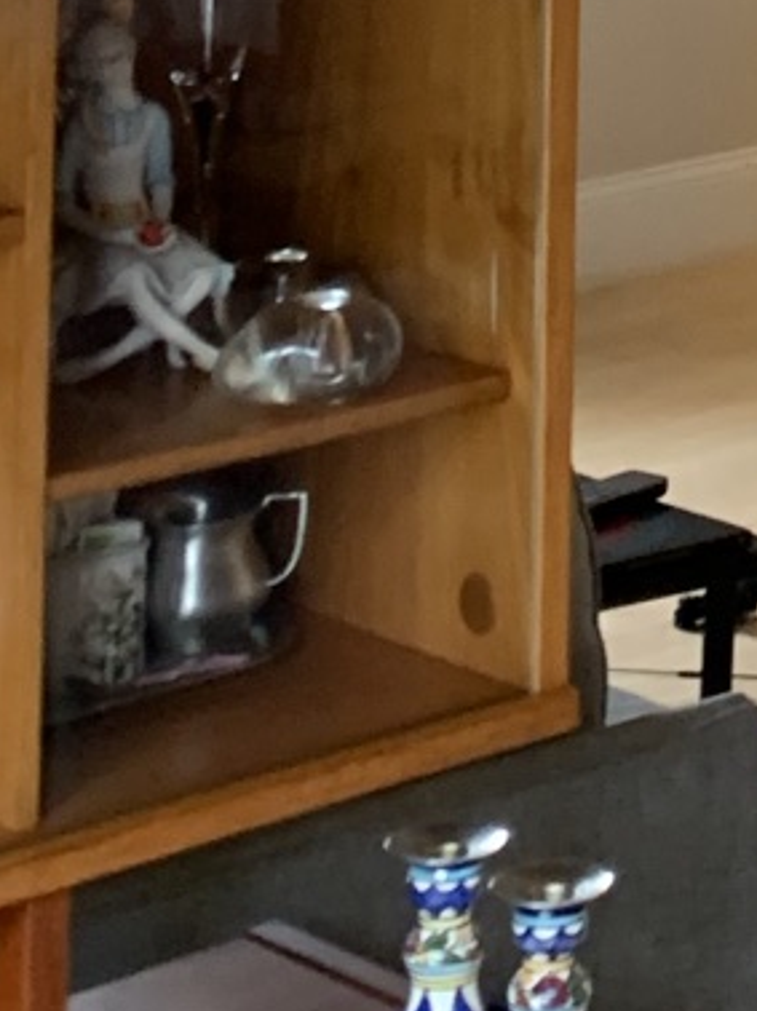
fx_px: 4116
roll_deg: -0.1
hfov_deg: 10.1
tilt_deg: +7.0
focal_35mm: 141
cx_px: 1174
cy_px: -984
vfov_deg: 12.4
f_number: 1.8
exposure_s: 1/60
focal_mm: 4.25
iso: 200
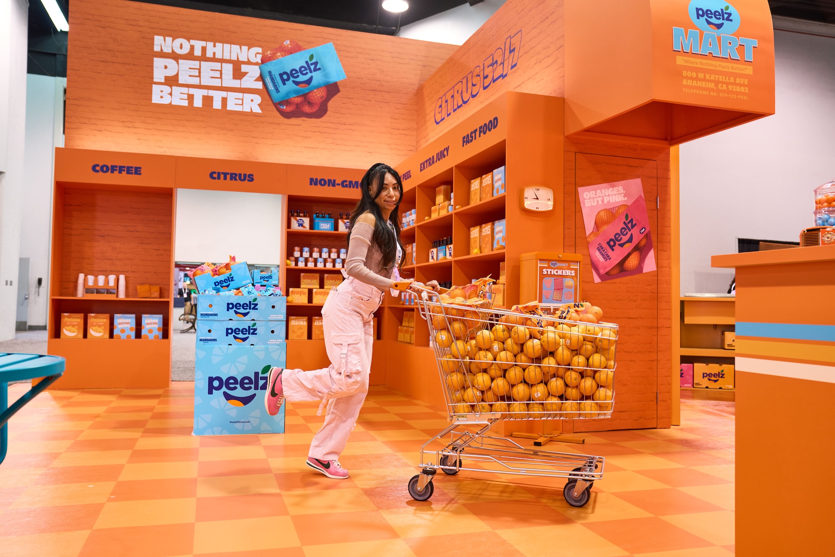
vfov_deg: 43.6
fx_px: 696
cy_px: 278
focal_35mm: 30
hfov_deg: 61.9
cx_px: 418
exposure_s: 1/125
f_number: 3.5
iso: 1000
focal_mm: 30
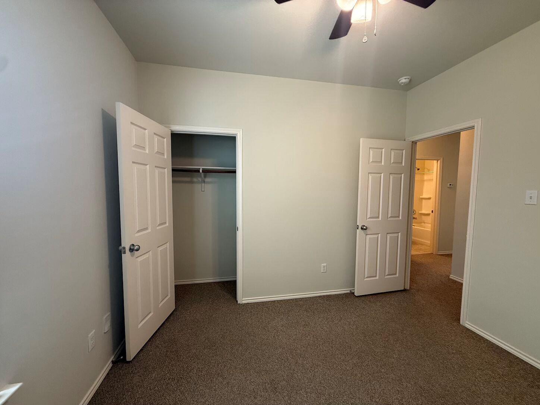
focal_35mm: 14
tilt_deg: -3.1
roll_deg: -0.5
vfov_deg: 85.7
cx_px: 270
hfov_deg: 102.1
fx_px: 218
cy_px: 202
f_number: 2.2
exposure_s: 1/60
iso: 200
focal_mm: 2.22
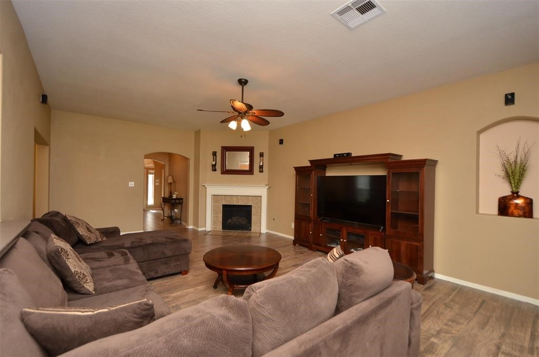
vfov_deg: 77.1
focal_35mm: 15
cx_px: 270
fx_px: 224
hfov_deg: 100.5
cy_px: 178
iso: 800
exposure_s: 1/60
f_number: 4
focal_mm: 10
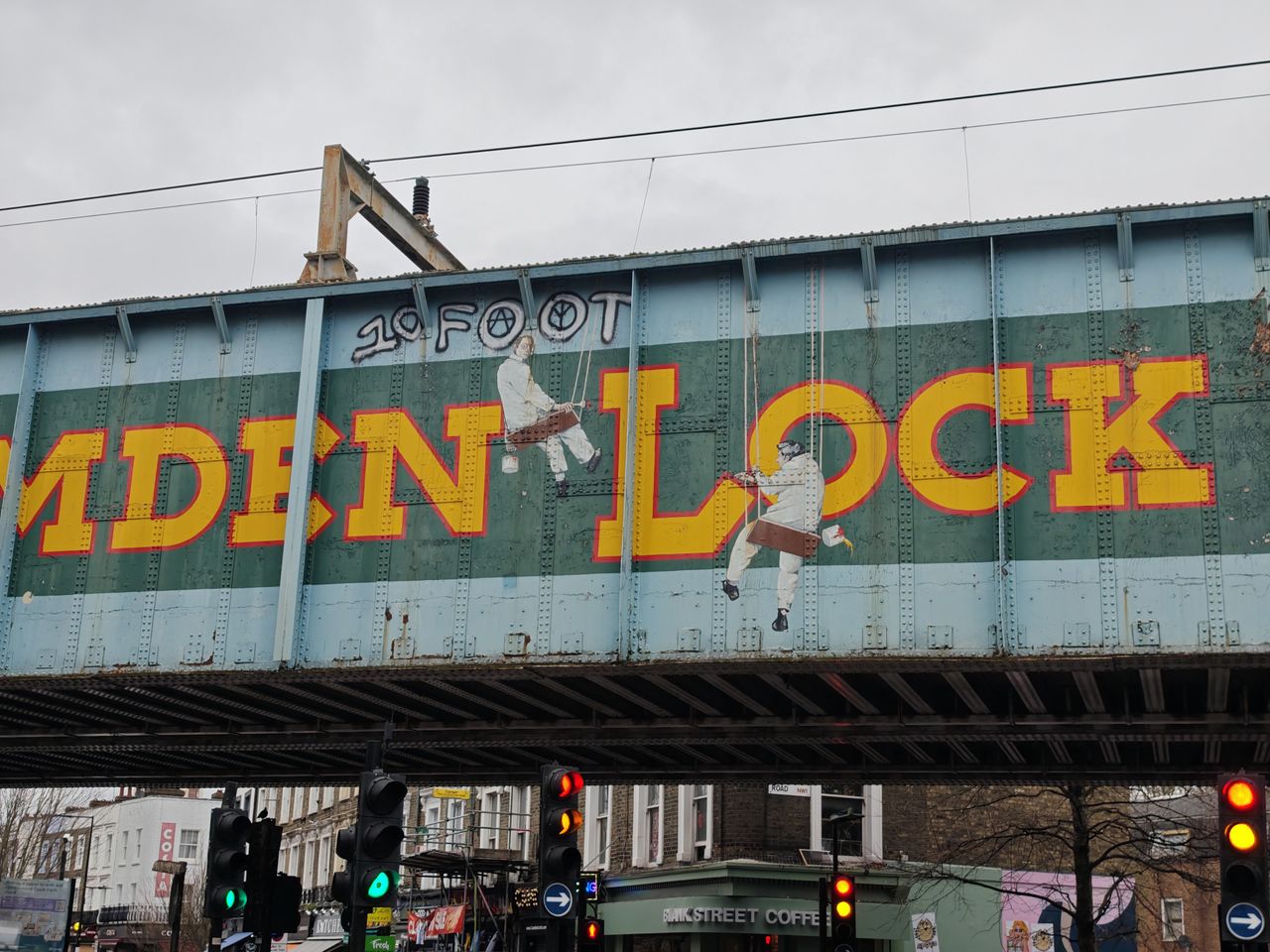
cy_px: 476
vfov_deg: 31.5
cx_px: 635
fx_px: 1688
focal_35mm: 46
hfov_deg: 41.2
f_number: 2
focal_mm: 8.72
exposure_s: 1/630
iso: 50
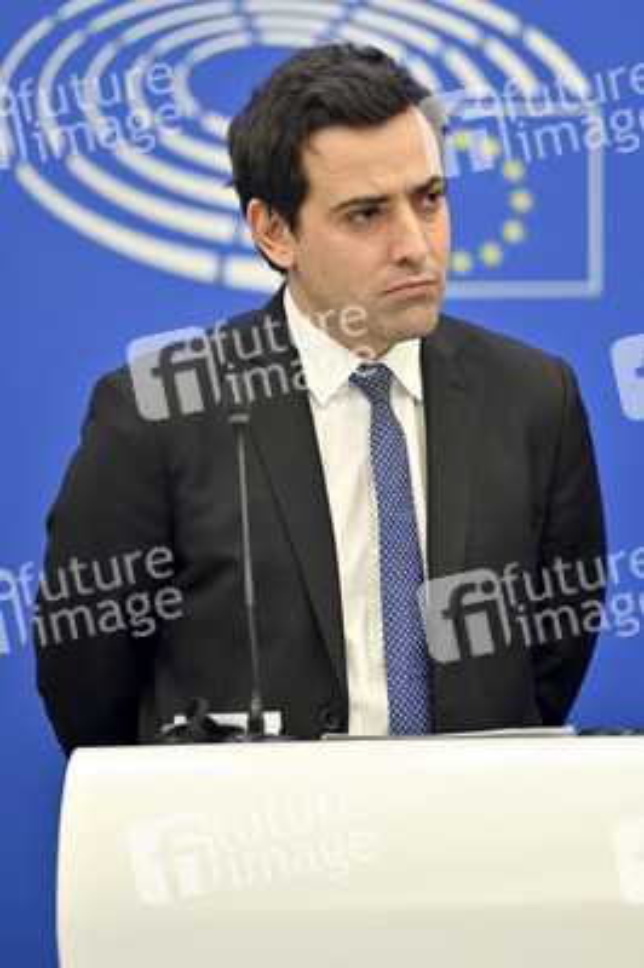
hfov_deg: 6.9
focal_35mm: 200
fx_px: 5376
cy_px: 484
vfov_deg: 10.3
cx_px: 322
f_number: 2.8
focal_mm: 200
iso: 1250
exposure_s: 1/250
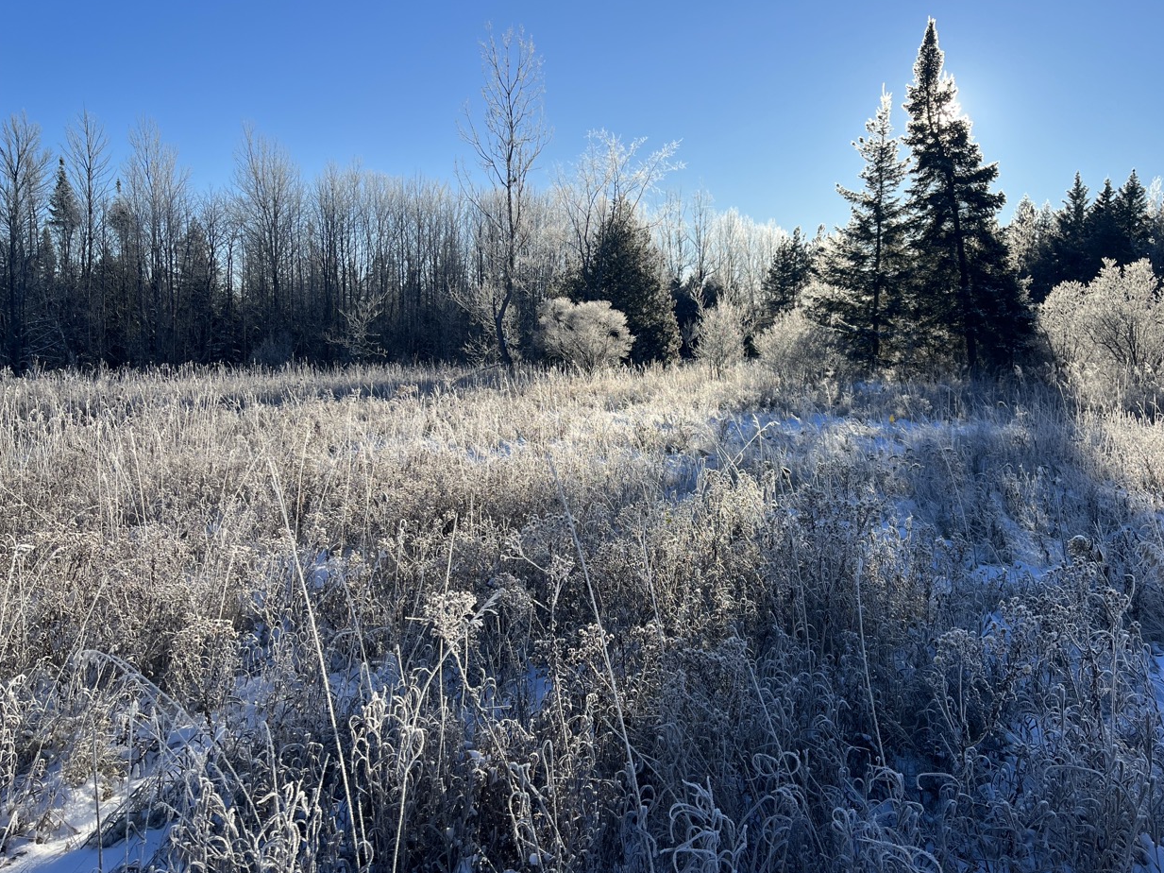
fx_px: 908
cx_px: 602
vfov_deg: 51.3
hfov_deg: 65.3
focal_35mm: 27
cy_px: 426
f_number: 1.6
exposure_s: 1/2688
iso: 50
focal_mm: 5.1
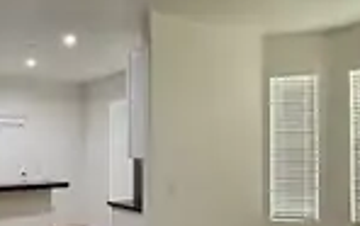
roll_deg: +0.8
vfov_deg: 32.0
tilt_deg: +2.8
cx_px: 114
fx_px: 393
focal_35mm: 40
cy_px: 141
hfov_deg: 48.2
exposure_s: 1/60
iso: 160
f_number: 2.2
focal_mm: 2.22
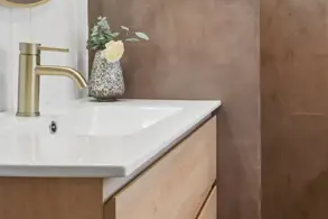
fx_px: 406
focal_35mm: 45
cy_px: 71
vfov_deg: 29.9
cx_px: 319
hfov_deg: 39.5
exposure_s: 1/20
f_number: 8
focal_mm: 14.5
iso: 200
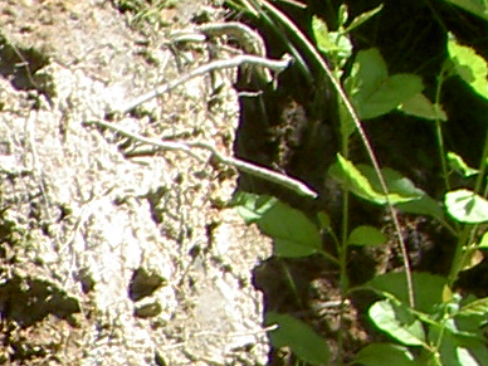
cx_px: -1059
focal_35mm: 227
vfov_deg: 6.2
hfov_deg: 7.5
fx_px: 3200
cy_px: 929
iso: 50
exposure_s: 1/125
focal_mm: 5.6
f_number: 4.7
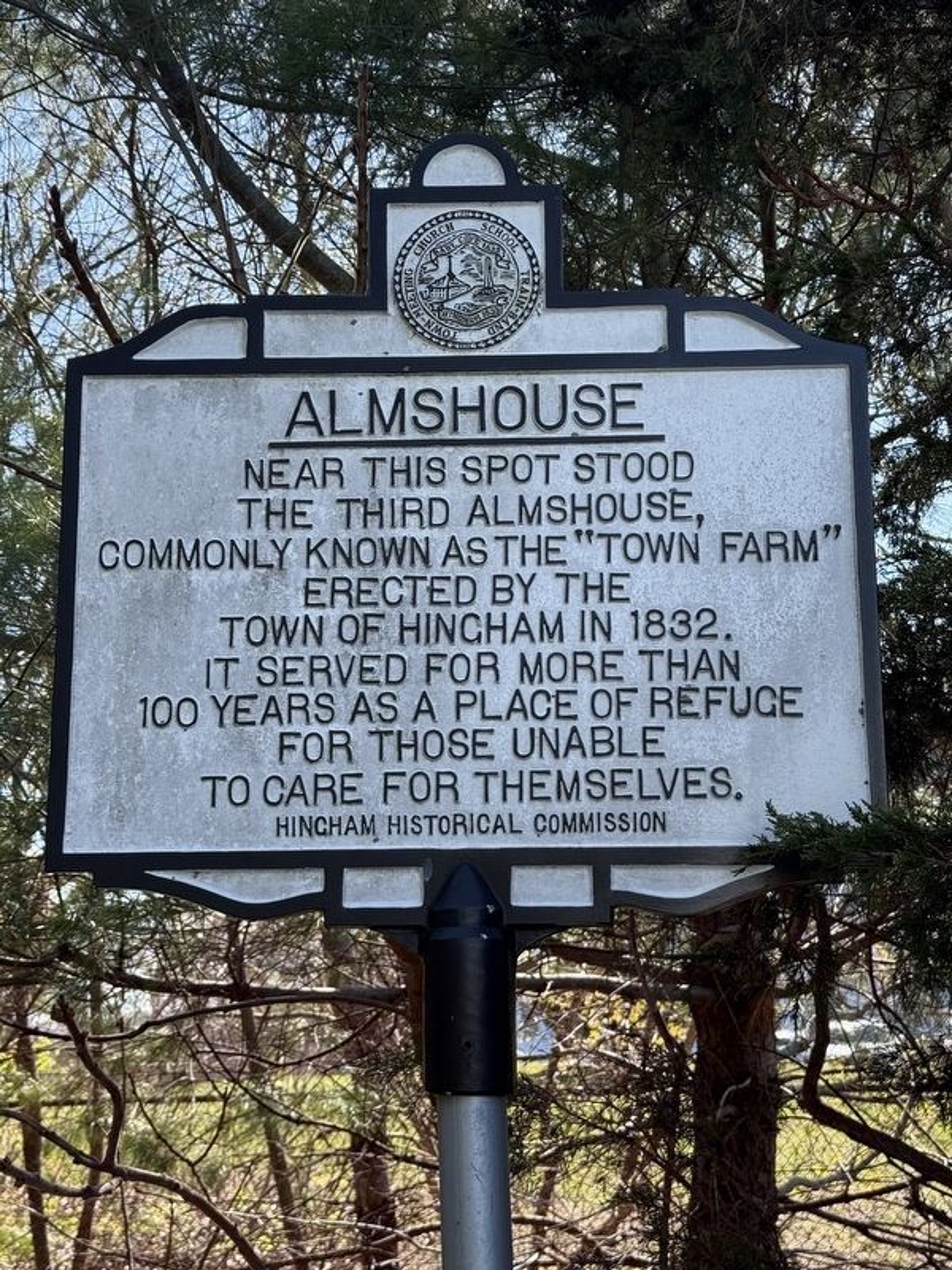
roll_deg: +1.2
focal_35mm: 48
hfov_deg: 30.3
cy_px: 635
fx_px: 1760
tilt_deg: +13.7
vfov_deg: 39.7
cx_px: 476
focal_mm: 6.76
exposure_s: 1/865
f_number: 1.78
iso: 64
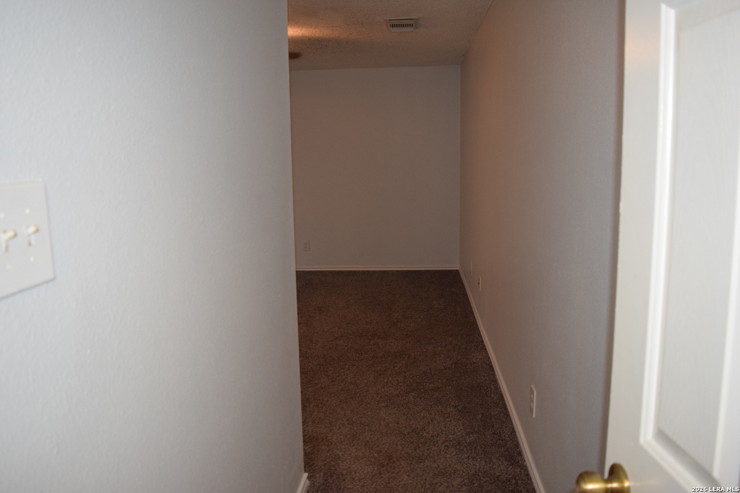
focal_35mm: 27
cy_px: 246
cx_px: 370
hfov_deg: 67.4
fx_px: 555
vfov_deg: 47.9
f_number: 3.5
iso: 1400
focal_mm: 18
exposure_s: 1/60
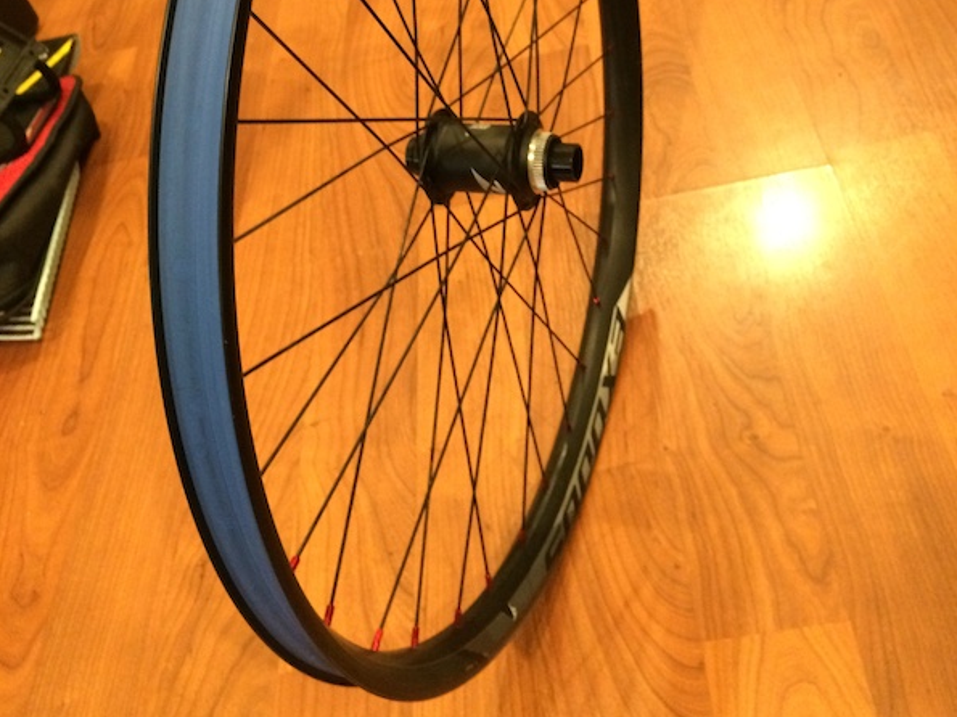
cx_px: 479
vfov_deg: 35.3
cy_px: 117
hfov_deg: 47.9
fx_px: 1078
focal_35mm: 39
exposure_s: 1/15
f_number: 2.2
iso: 320
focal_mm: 4.15
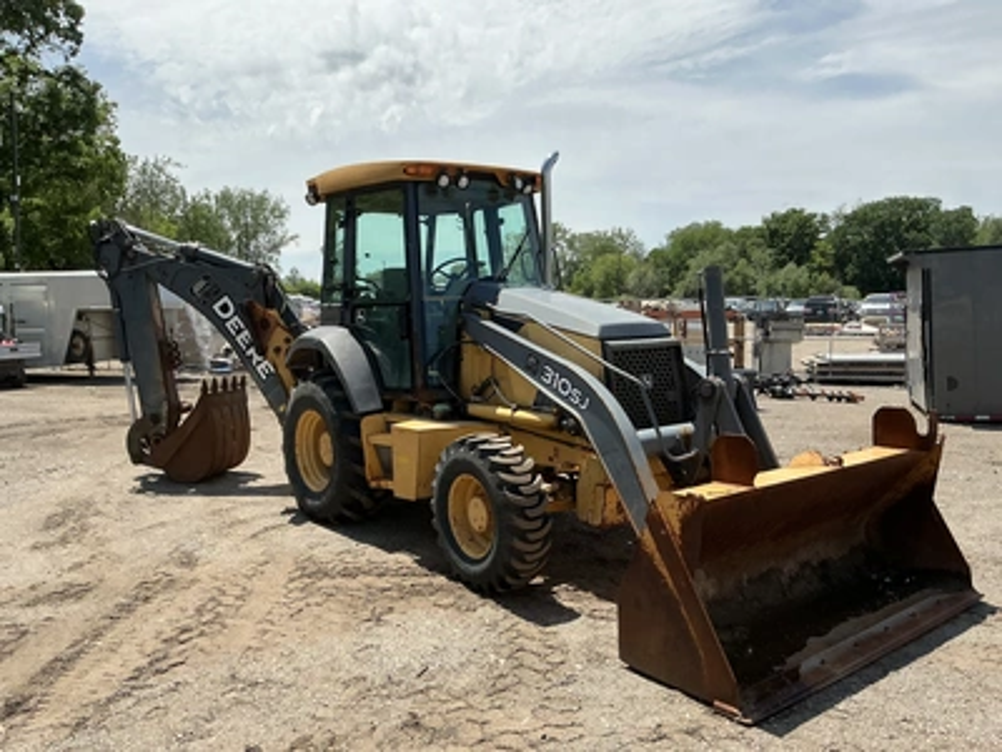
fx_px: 810
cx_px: 501
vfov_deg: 49.7
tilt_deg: +0.3
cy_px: 376
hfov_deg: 63.4
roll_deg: -1.5
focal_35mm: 28
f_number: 1.8
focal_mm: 3
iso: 25
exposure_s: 1/1730
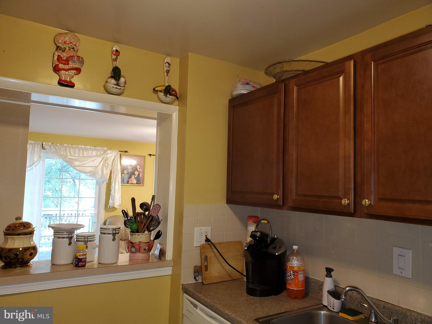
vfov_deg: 53.1
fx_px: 324
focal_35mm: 26
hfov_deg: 67.3
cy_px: 162
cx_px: 216
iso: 125
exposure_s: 1/24
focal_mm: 4.3
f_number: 2.4
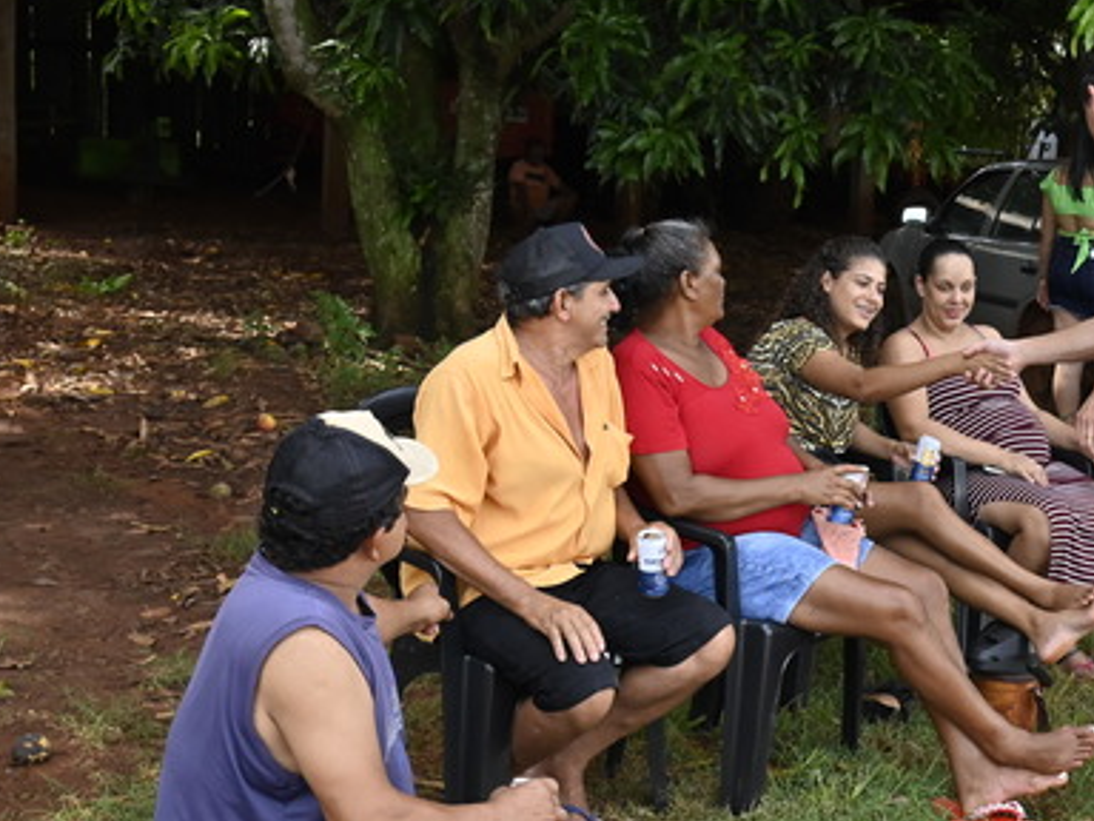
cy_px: 469
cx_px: 963
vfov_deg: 23.3
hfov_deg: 29.6
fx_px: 1991
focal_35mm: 63
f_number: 7.1
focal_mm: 28
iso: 900
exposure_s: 1/640
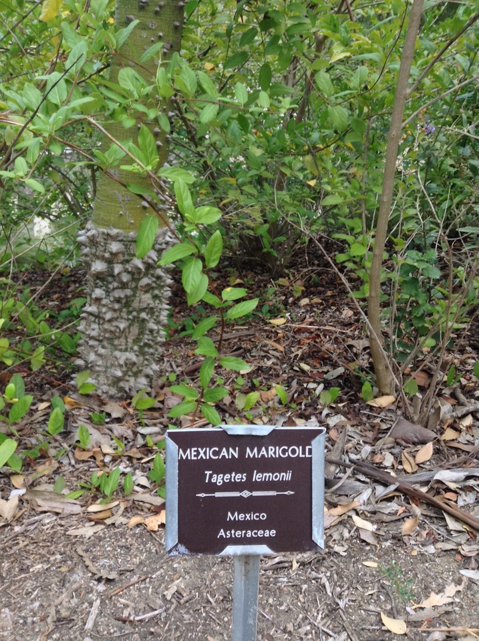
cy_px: 320
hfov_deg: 42.8
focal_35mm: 33
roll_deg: +3.5
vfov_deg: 55.4
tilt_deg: -31.1
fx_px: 610
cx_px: 240
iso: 50
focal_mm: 3.3
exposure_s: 1/24
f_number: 2.4
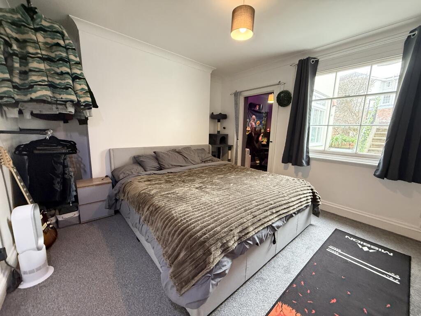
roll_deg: -1.2
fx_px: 170
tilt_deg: -9.1
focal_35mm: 14
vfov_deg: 85.7
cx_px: 210
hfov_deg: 102.1
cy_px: 158
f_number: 2.2
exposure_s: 1/60
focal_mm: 2.22
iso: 500
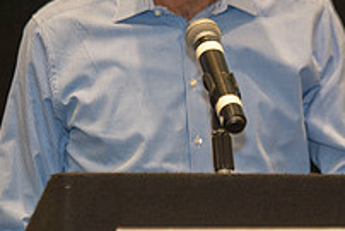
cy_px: 142
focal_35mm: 373
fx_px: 3577
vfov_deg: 3.7
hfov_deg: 5.5
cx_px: 208
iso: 1250
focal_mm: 130
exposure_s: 1/160
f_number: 2.8
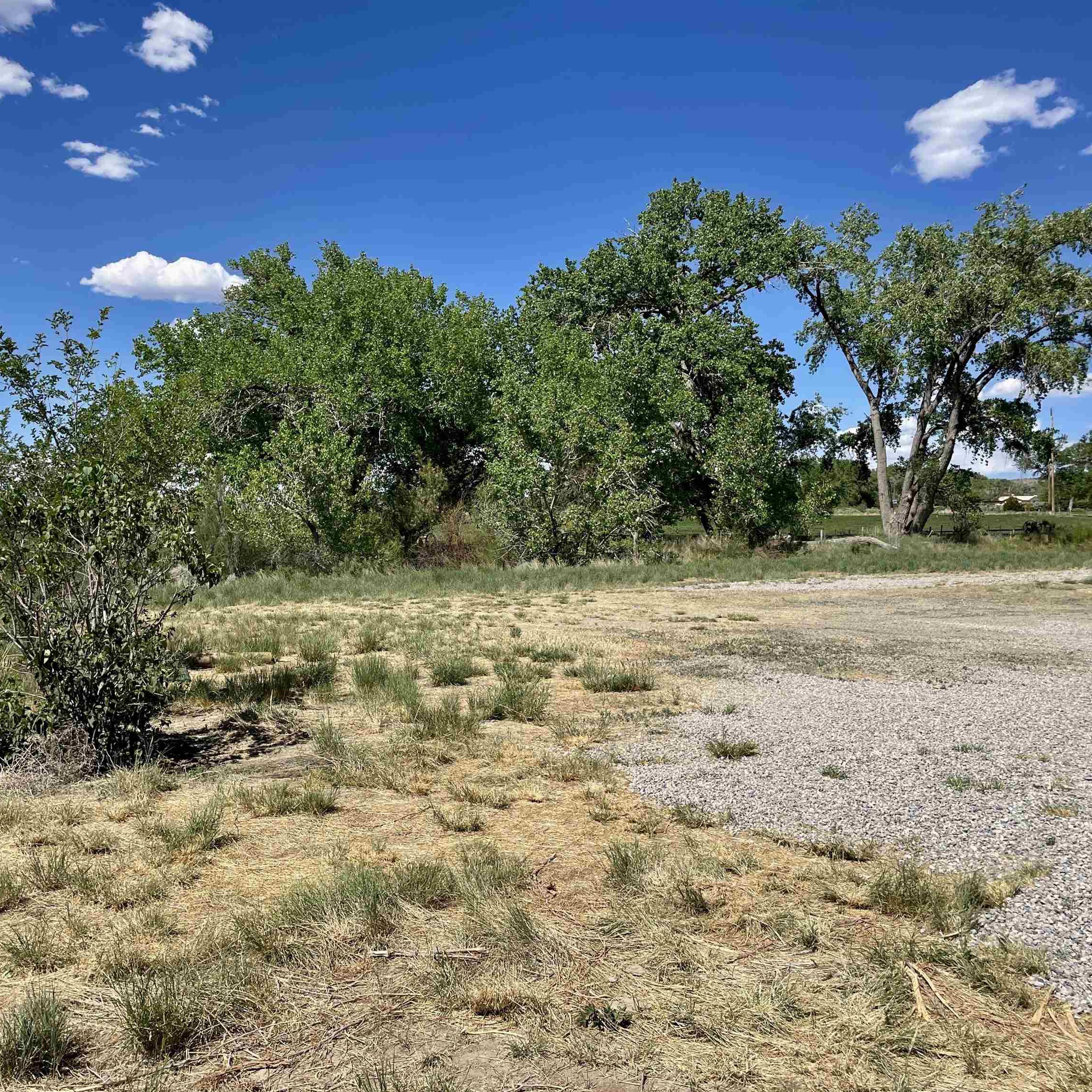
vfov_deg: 52.5
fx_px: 1106
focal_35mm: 31
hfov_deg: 52.4
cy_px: 552
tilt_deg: -1.4
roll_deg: -0.6
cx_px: 487
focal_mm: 4.2
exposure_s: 1/4132
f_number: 1.6
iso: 32
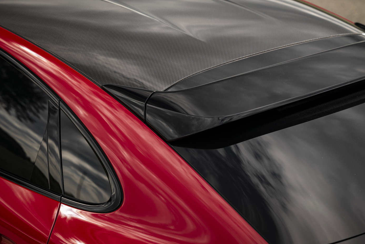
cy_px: 108
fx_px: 872
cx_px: 165
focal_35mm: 86
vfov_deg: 15.9
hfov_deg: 23.6
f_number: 3.2
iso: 50
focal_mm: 75
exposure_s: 1/250
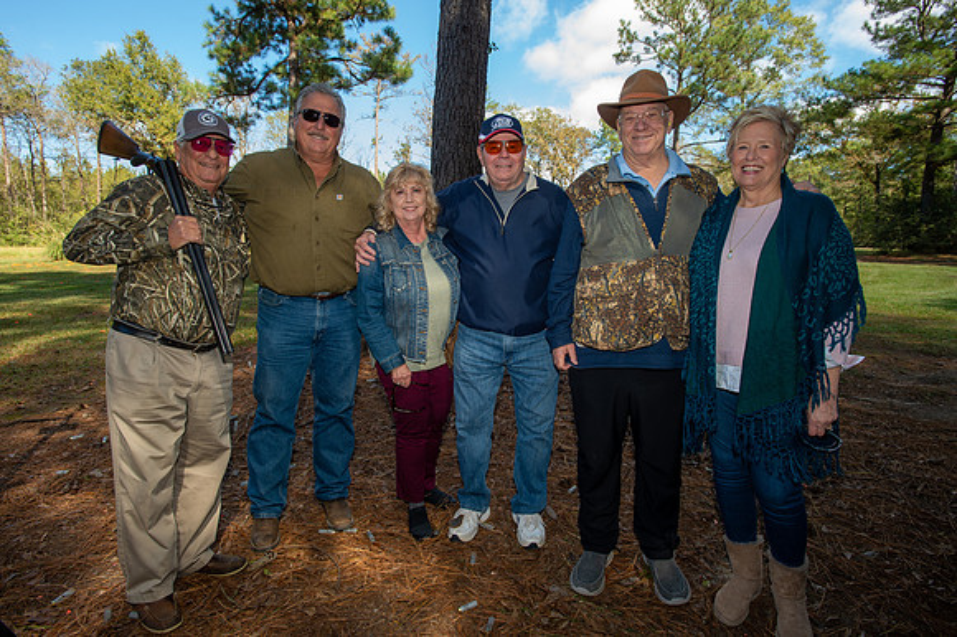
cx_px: 478
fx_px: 531
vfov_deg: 61.9
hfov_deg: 84.0
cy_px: 318
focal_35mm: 20
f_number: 6.3
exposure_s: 1/60
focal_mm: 20
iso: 125
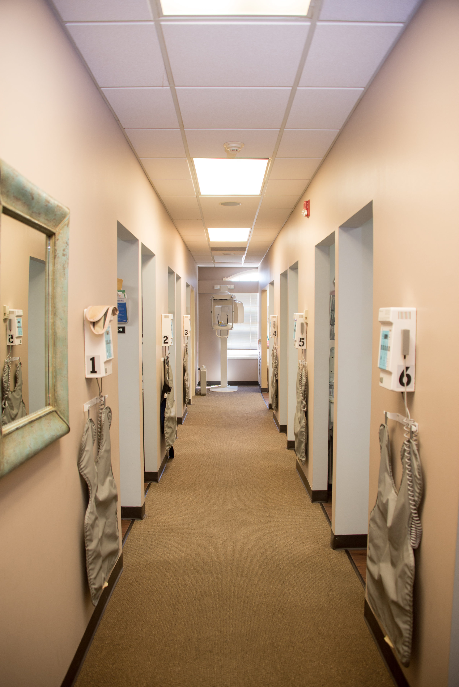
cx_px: 230
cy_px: 344
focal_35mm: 28
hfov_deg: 46.4
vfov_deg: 65.5
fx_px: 535
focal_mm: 28
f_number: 3.5
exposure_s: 1/60
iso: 400
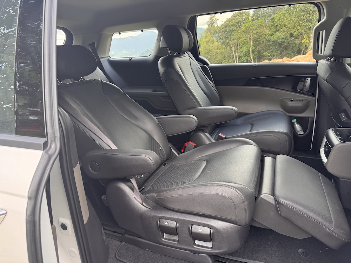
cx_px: 176
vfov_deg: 56.8
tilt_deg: -20.7
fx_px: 243
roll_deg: +6.3
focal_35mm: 24
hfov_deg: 71.6
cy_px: 132
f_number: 1.78
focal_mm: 6.76
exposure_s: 1/139
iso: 100
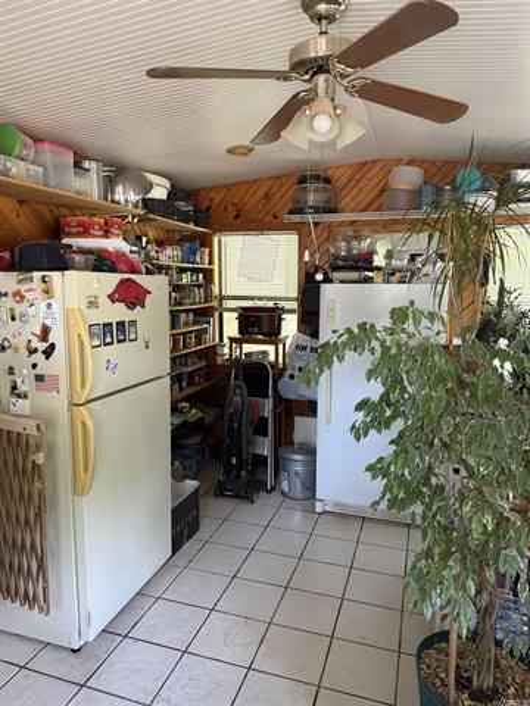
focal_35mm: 24
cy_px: 353
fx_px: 490
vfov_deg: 71.6
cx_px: 265
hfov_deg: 56.8
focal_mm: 6.76
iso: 320
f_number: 1.78
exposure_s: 1/60
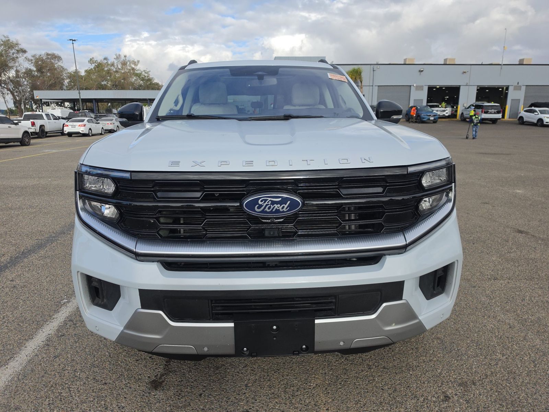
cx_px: 274
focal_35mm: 23
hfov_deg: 73.9
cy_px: 206
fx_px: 365
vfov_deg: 58.9
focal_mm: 6.5
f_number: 1.4
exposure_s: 1/4055
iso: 64
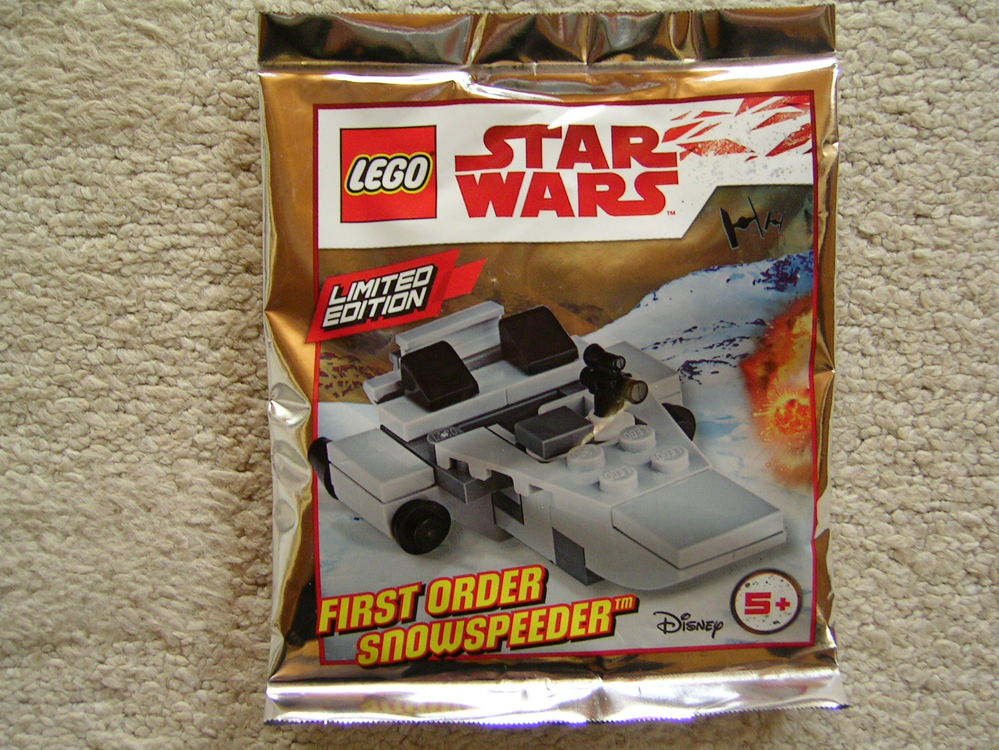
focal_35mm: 36
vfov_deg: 39.7
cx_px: 500
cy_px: 375
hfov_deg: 51.4
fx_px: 1039
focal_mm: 5.6
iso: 100
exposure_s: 1/48
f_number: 2.8
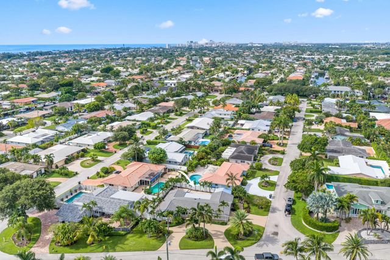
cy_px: 130
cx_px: 195
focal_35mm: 28
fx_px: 303
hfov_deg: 65.5
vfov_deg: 46.4
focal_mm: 14.45
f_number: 2.8
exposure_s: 1/500
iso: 100
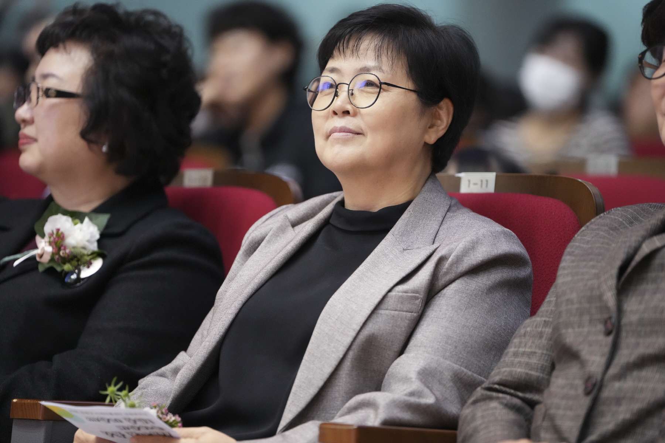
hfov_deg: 11.4
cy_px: 222
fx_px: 3325
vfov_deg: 7.6
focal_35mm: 180
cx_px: 332
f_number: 2.8
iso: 8000
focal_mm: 180
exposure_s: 1/160
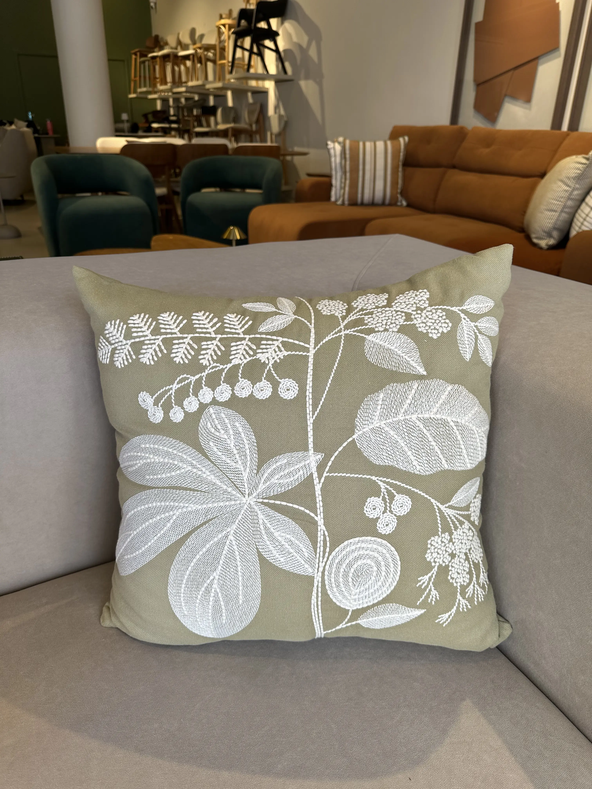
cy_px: 394
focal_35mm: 24
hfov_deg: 56.8
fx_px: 547
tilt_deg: -24.9
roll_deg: -2.3
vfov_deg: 71.6
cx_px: 296
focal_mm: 6.86
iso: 64
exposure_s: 1/146
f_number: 1.78
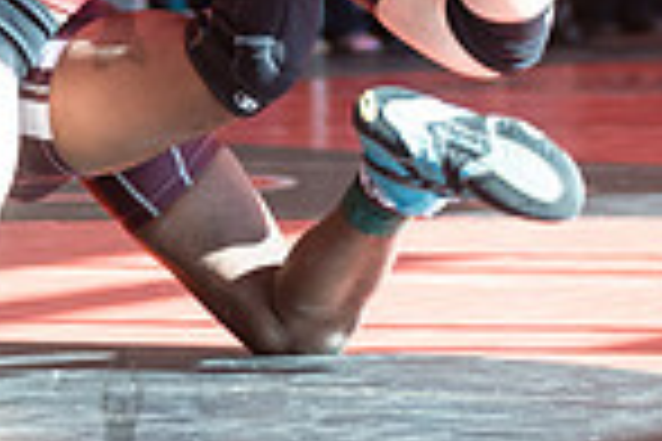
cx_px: 117
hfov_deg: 6.5
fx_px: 5792
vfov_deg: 4.4
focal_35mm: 315
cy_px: -11
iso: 400
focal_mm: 80
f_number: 3.5
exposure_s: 1/400
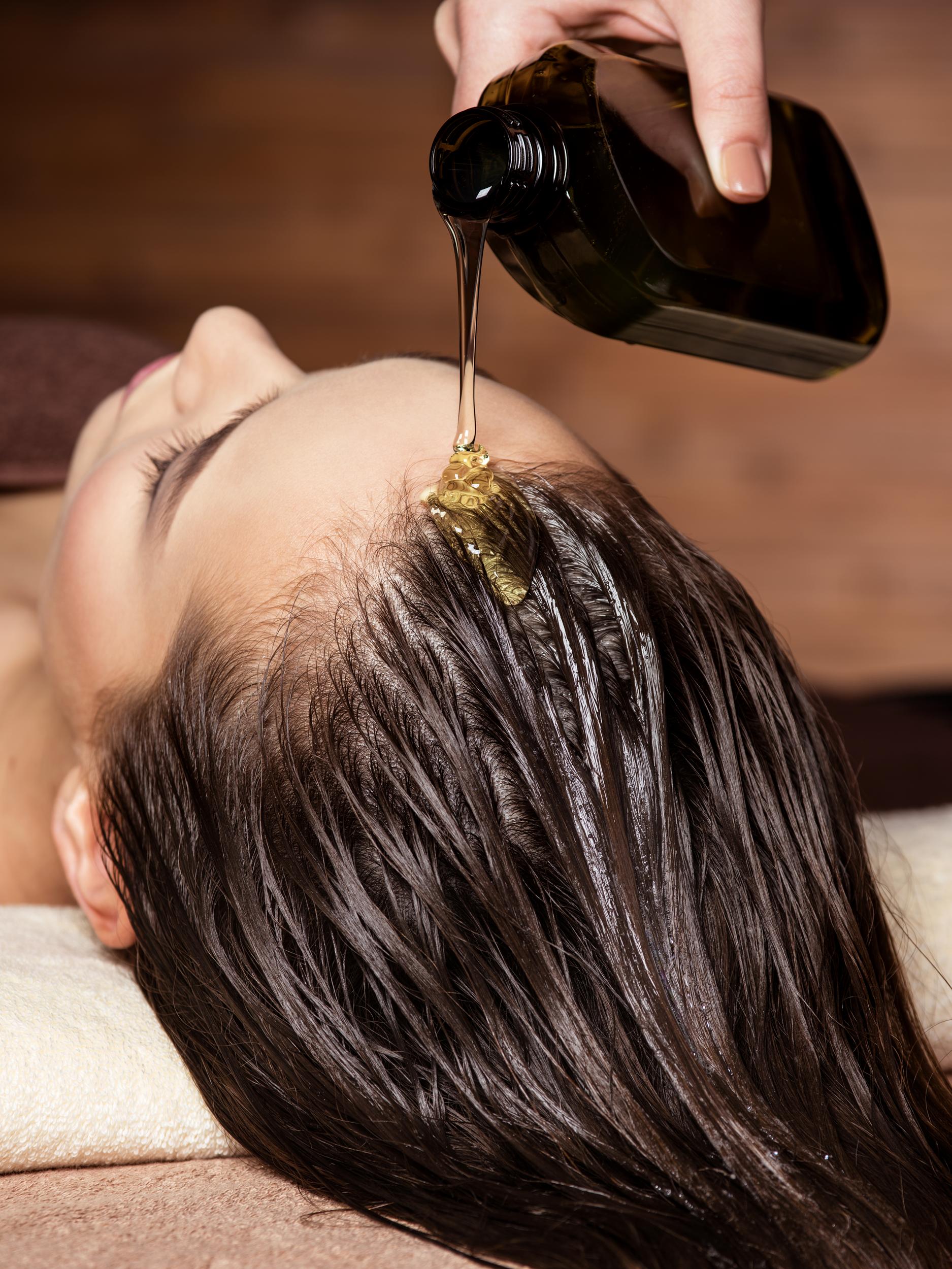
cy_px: 634
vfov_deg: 10.5
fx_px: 6894
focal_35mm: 188
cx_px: 476
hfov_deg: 7.9
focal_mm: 240
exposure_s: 1/100
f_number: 10
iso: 100
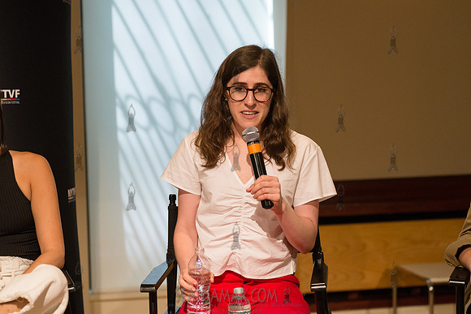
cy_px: 157
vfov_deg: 17.1
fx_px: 1047
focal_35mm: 80
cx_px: 236
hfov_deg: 25.4
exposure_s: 1/640
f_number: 4
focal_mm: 80
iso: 2500
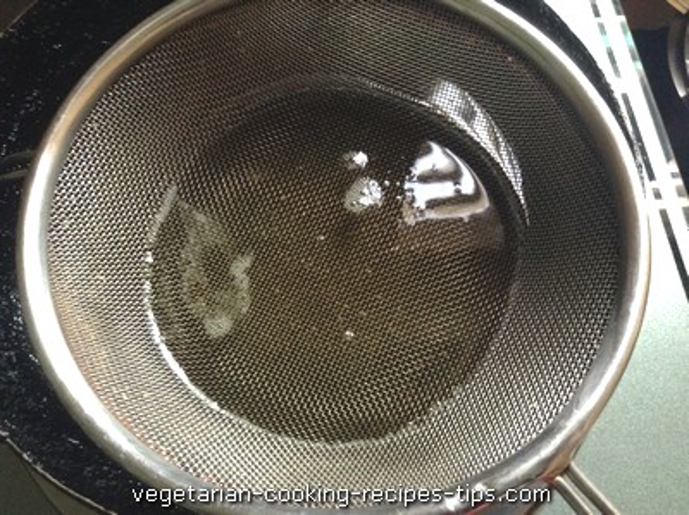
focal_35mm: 33
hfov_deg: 55.4
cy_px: 258
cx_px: 344
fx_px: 656
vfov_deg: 42.9
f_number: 2.4
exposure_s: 1/20
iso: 250
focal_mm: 3.3
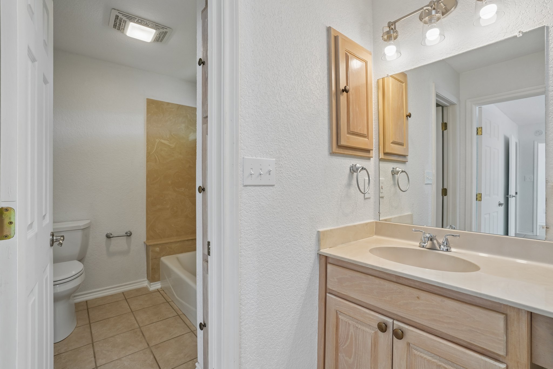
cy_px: 184
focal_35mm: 16
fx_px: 246
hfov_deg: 96.7
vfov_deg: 73.7
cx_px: 276
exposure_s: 1/30
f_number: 8
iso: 400
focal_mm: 16
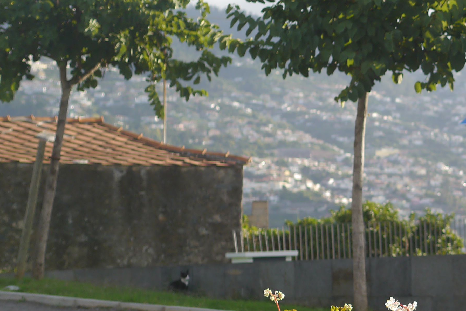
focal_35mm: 133
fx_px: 1721
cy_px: 114
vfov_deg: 10.3
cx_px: 593
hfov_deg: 14.8
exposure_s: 1/1600
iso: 160
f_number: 2.2
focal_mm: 25
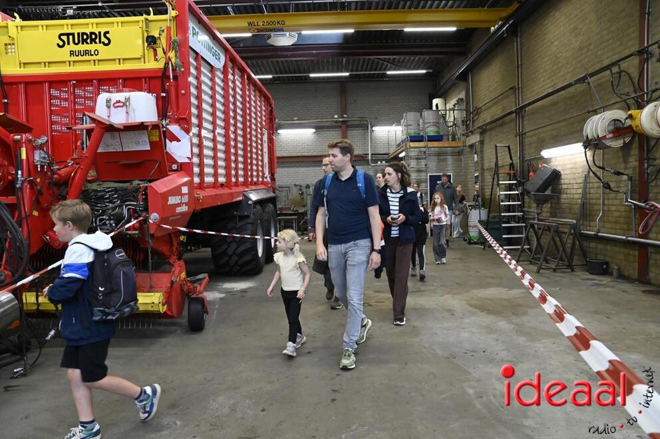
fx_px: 439
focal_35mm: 24
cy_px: 220
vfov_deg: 53.0
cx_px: 330
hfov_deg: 73.8
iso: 8000
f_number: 8
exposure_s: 1/200
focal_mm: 24
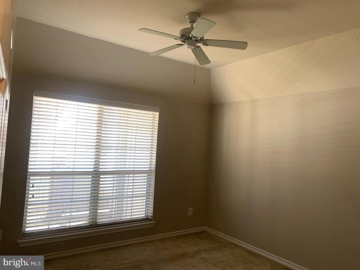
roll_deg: -3.3
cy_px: 135
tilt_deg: +1.1
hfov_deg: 67.3
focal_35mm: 26
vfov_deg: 53.1
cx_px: 180
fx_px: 270
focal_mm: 4.25
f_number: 1.8
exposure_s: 1/60
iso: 64
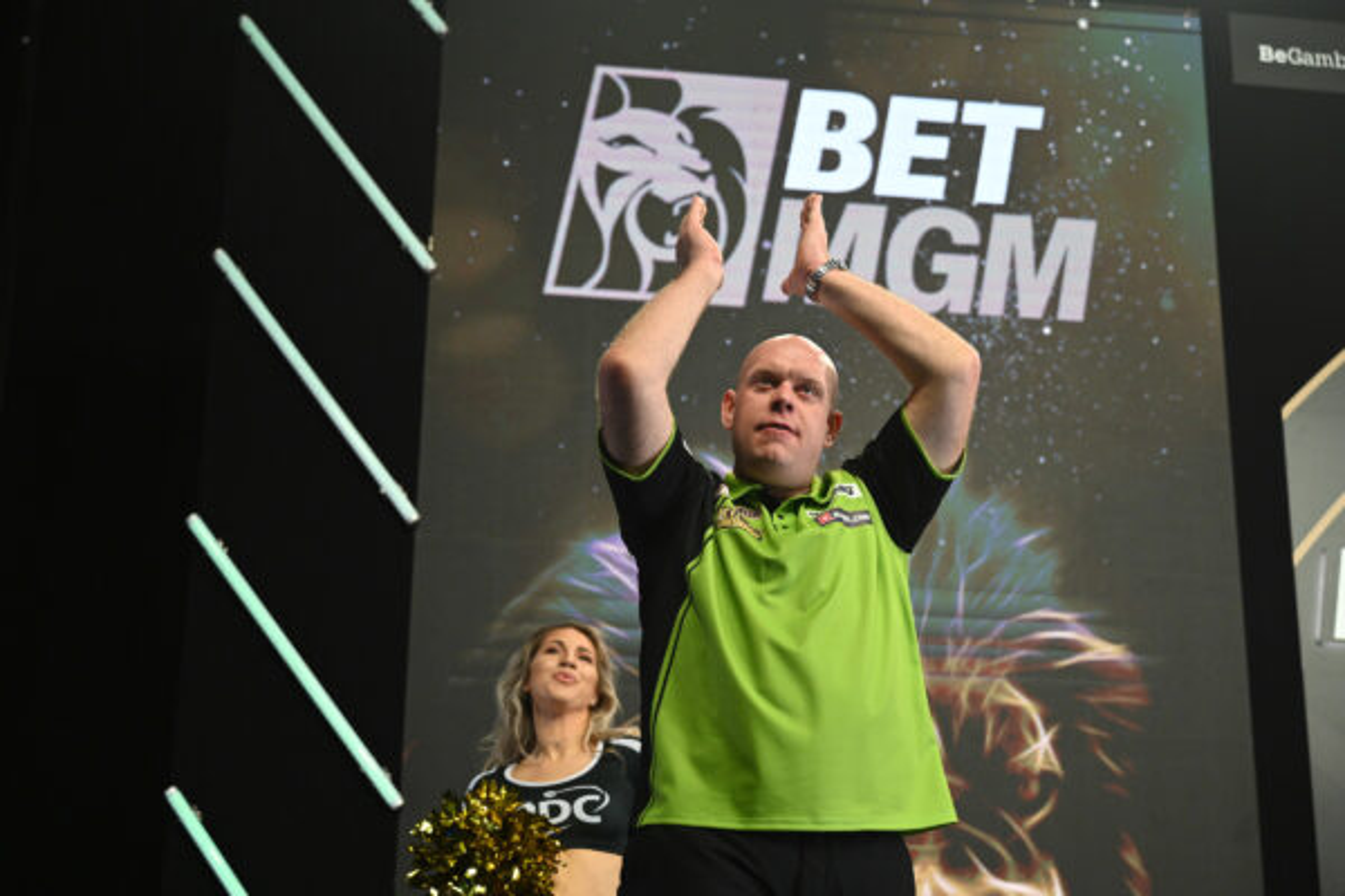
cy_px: 448
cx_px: 672
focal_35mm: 59
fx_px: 2204
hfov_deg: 33.9
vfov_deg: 23.0
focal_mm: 59
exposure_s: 1/500
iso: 2500
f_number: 3.2
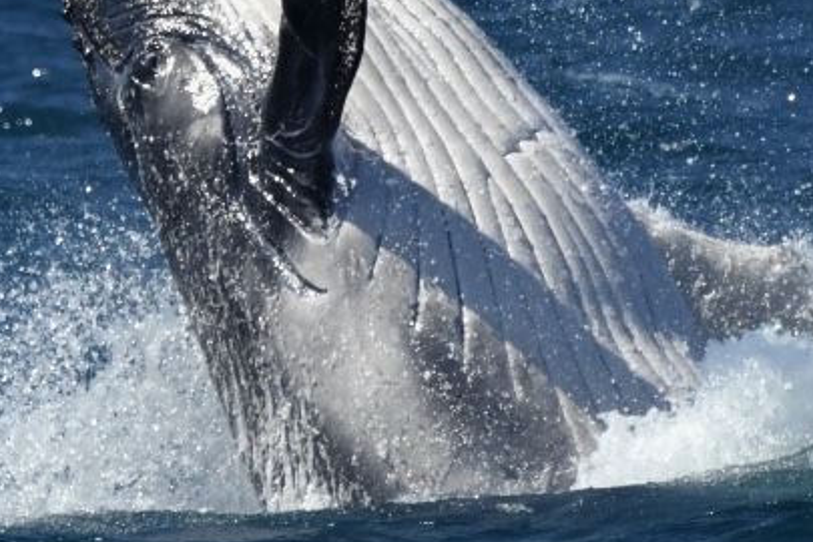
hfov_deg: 1.7
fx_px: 26737
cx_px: 385
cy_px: 170
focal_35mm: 1184
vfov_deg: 1.2
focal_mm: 600
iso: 1100
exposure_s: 1/8000
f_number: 6.3
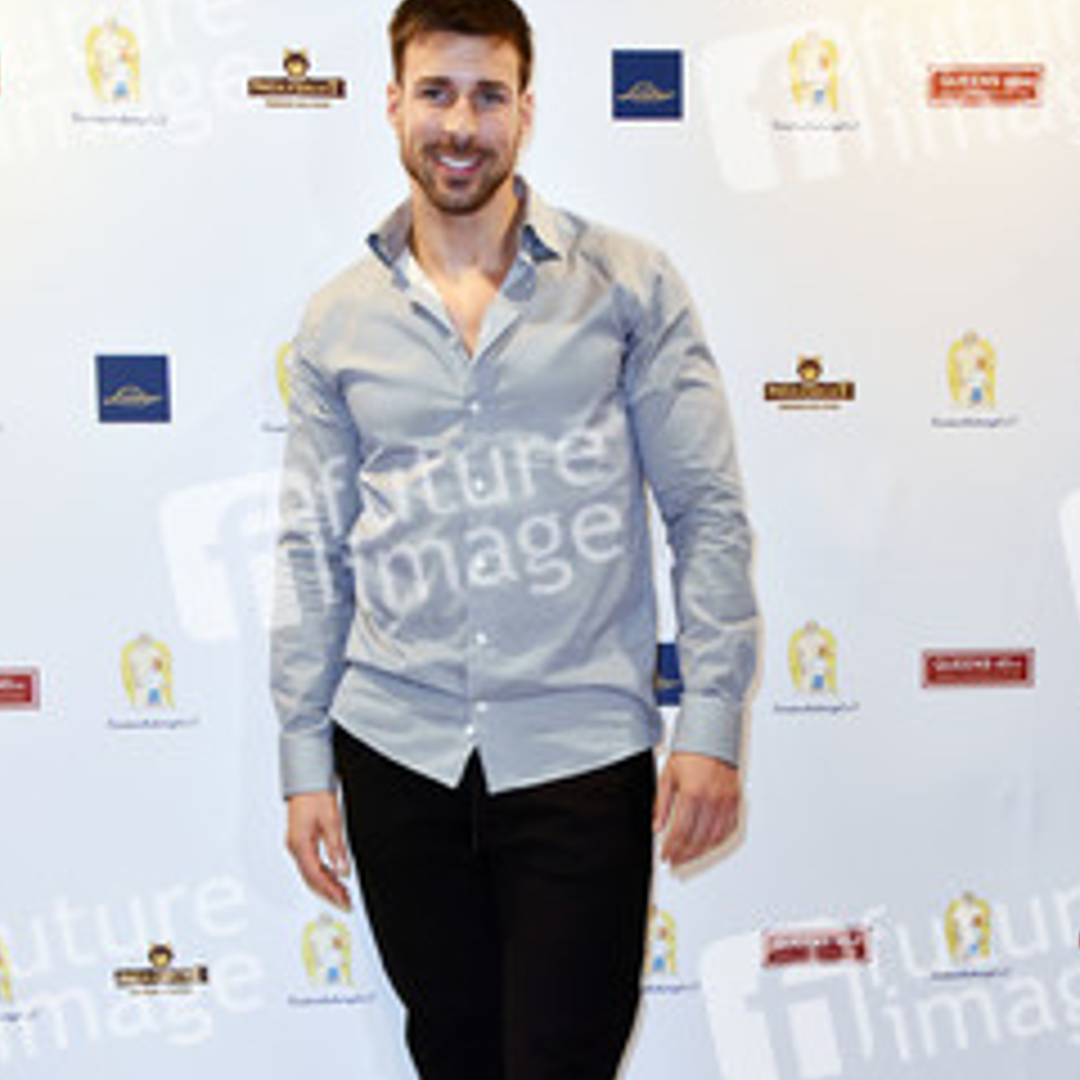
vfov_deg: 33.0
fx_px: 1800
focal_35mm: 51
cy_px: 760
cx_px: 522
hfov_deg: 33.4
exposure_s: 1/200
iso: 2000
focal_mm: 36
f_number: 5.6
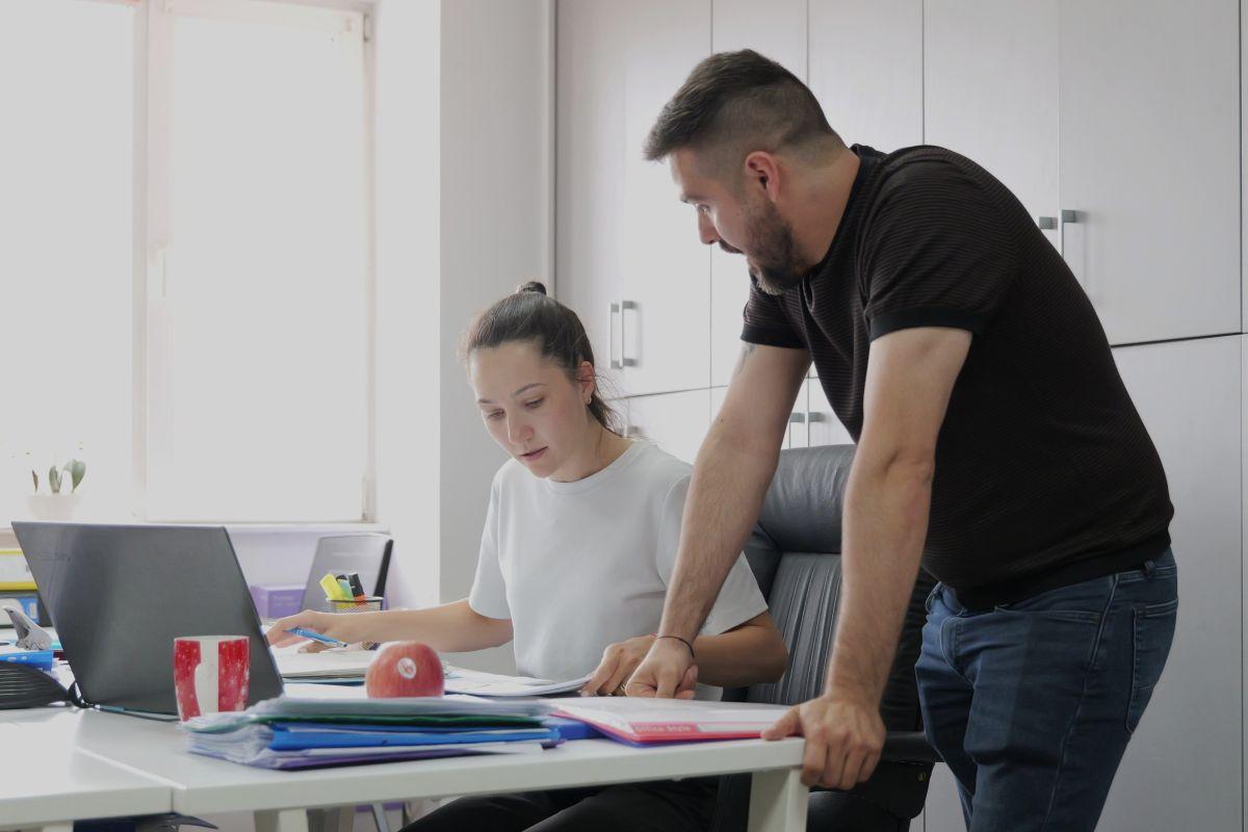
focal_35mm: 44
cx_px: 624
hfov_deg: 44.5
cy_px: 416
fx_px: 1525
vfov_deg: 30.5
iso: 5000
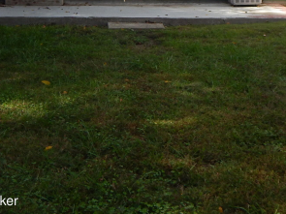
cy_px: -19
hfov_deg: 27.4
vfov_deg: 20.1
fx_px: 578
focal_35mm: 70
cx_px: 214
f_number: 3.2
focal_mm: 5.6
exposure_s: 1/800
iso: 125
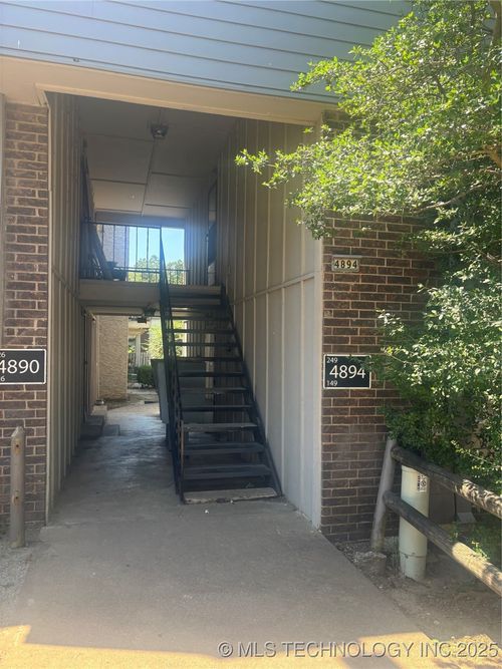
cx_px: 251
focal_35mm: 26
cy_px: 334
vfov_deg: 67.3
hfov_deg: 53.0
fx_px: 503
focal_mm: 5.96
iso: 50
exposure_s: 1/454
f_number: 1.6
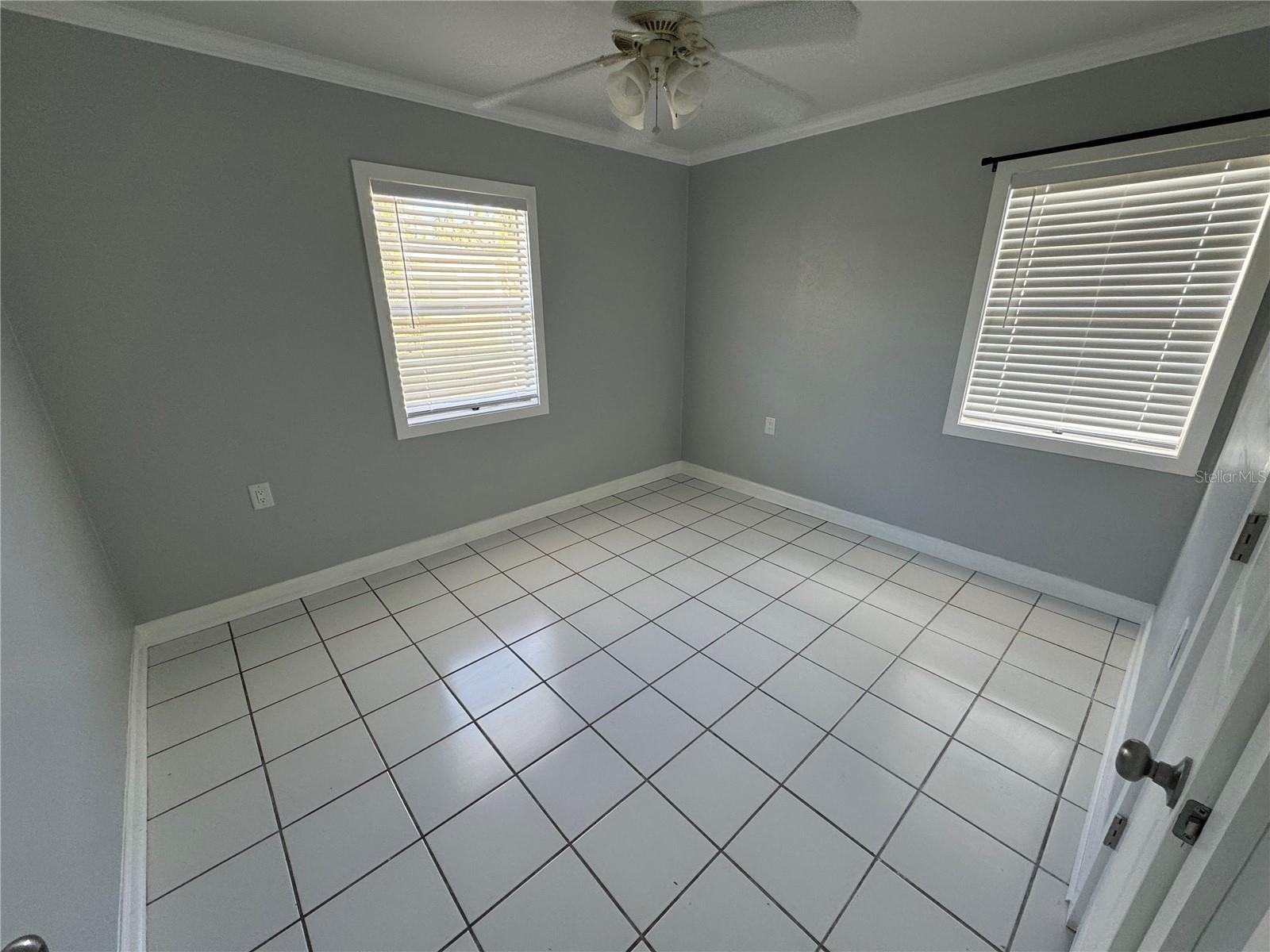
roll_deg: -0.1
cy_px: 476
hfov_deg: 102.1
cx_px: 635
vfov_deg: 85.7
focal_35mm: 14
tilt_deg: -18.6
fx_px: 514
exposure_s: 1/120
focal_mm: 2.22
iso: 125
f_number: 2.2
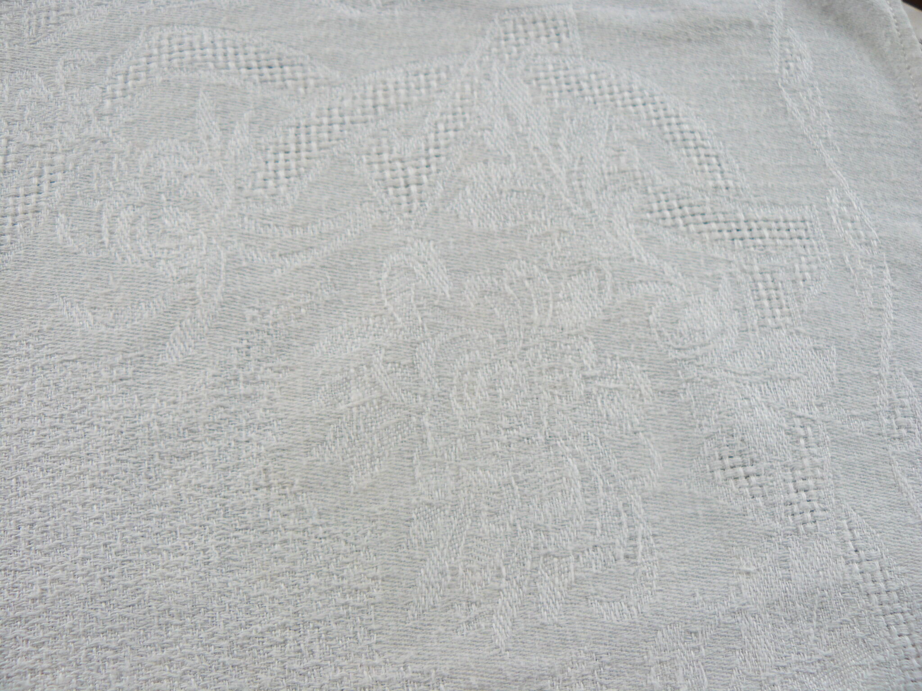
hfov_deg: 51.4
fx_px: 959
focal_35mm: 36
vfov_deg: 39.7
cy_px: 346
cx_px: 461
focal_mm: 6
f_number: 2.8
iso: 100
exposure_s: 1/30
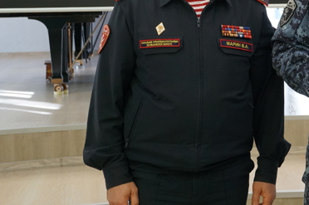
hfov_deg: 23.6
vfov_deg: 15.9
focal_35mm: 85
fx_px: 729
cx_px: 245
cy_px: 38
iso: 1000
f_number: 4.5
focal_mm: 28
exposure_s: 1/160
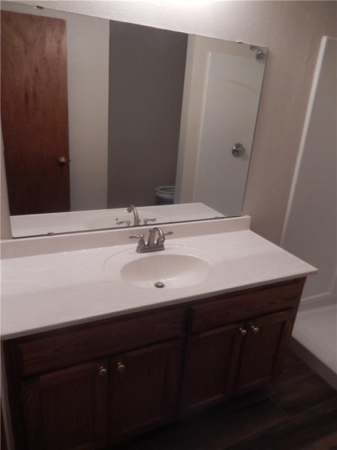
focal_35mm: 25
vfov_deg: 69.4
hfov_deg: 54.9
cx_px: 168
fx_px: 325
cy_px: 225
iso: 360
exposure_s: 1/30
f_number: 3.4
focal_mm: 4.5
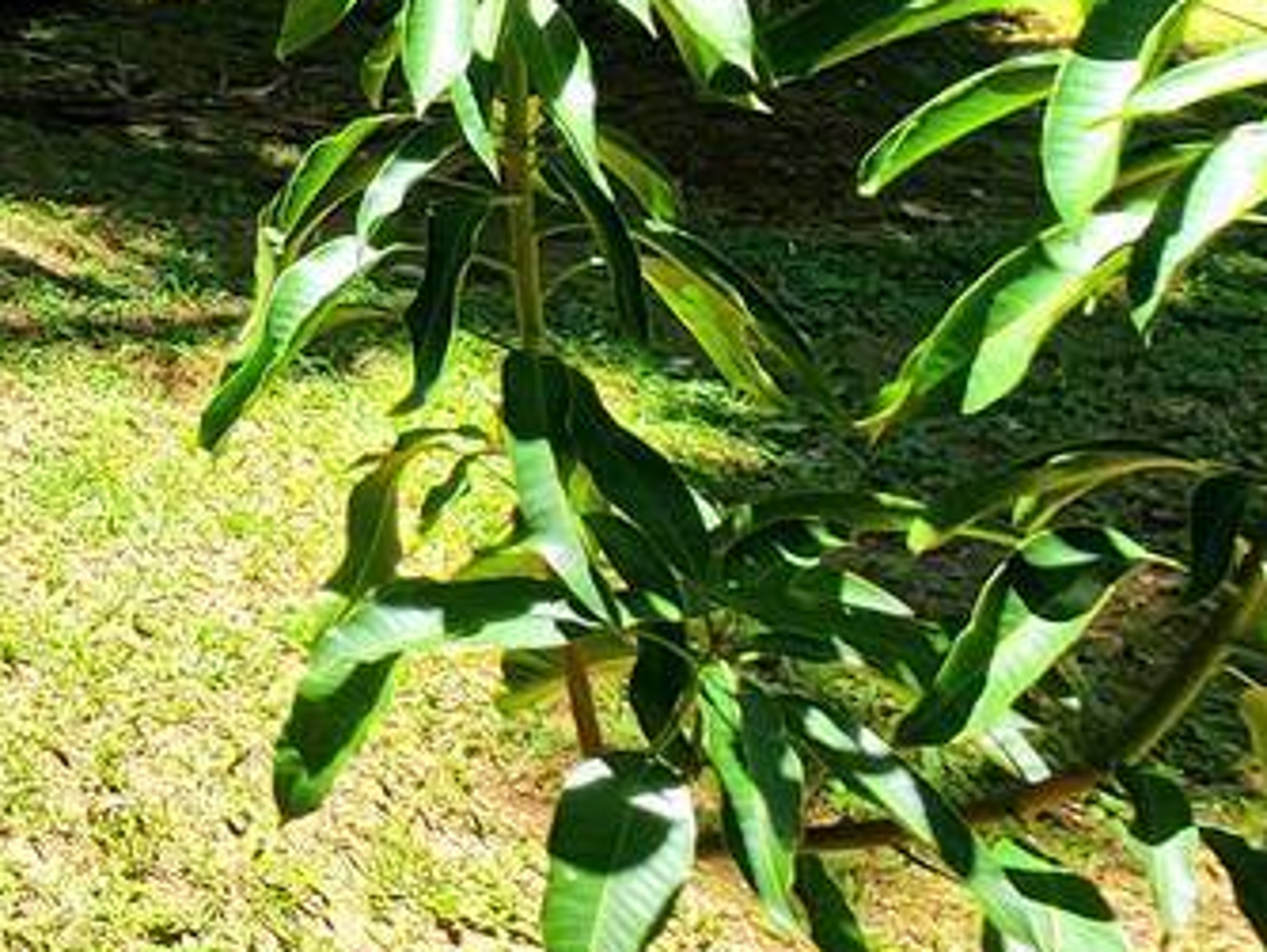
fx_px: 2051
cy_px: -527
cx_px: -1123
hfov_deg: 20.7
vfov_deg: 21.4
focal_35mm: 56
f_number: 2.2
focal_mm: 2.2
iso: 50
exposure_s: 1/588
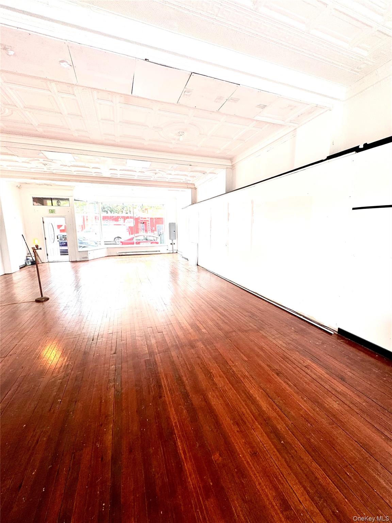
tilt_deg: -8.8
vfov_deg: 102.1
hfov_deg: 85.7
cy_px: 262
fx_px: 211
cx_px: 196
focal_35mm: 14
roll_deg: +1.3
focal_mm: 2.22
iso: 50
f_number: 2.2
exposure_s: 1/120
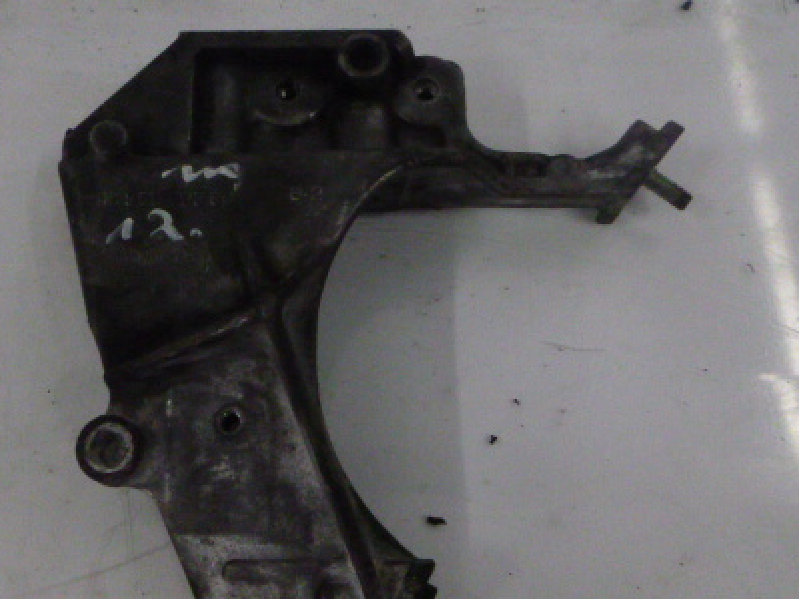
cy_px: 315
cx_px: 322
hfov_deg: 46.5
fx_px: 923
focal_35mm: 40
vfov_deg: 35.9
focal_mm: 4.5
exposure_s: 1/60
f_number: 3.9
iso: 800
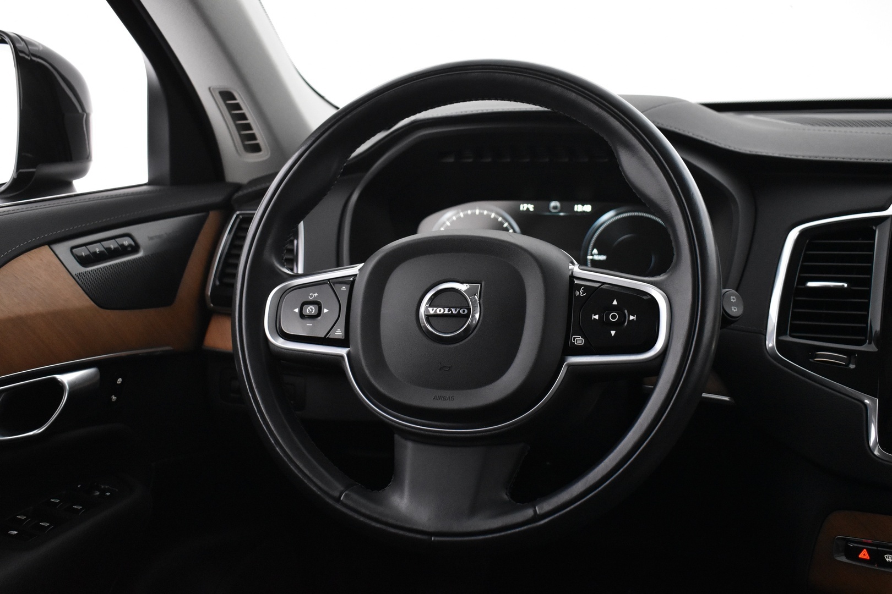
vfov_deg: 33.0
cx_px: 446
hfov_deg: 47.9
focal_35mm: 40
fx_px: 1003
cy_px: 297
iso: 3200
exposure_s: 1/30
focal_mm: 27
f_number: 4
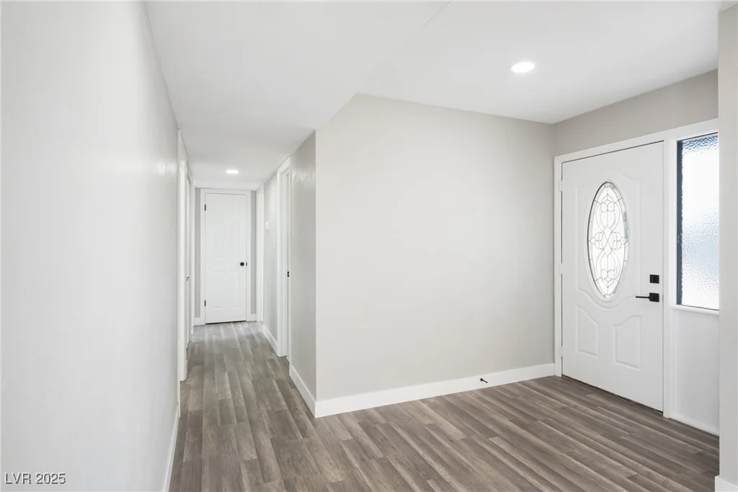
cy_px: 246
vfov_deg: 65.4
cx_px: 369
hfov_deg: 87.8
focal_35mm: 19
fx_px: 383
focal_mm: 18.7
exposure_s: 1/2.5
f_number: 9
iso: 100
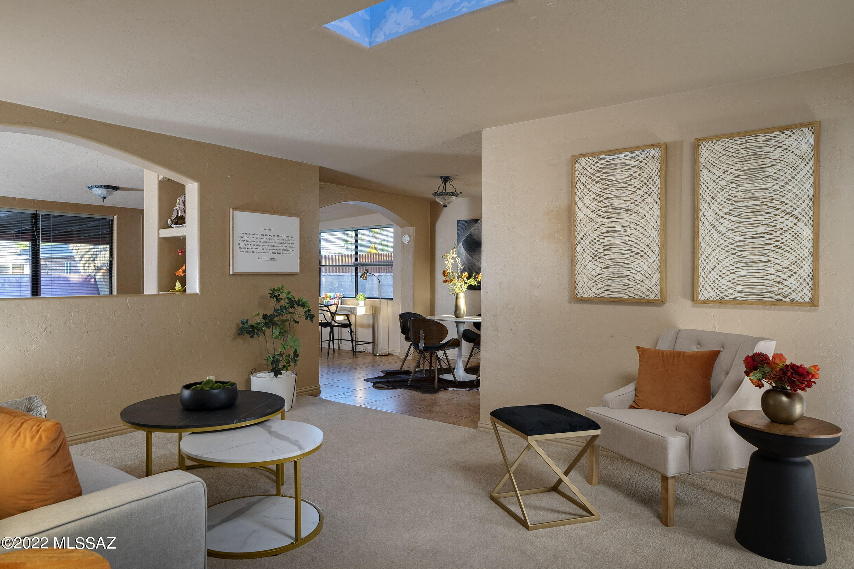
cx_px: 427
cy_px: 284
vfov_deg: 59.5
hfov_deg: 81.2
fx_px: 498
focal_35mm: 21
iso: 200
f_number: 7.1
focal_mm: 21
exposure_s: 1/10
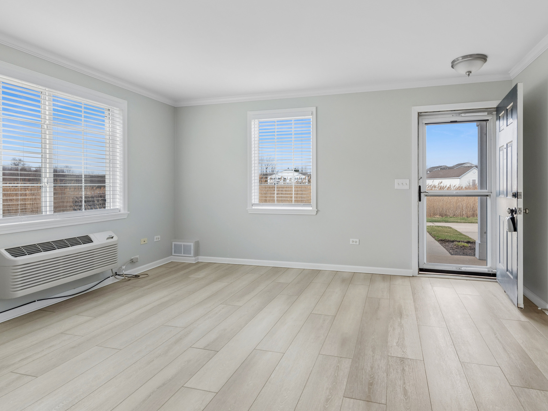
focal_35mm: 20
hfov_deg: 81.4
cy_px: 183
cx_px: 308
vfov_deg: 65.8
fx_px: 317
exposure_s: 1/125
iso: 400
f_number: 8
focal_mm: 15
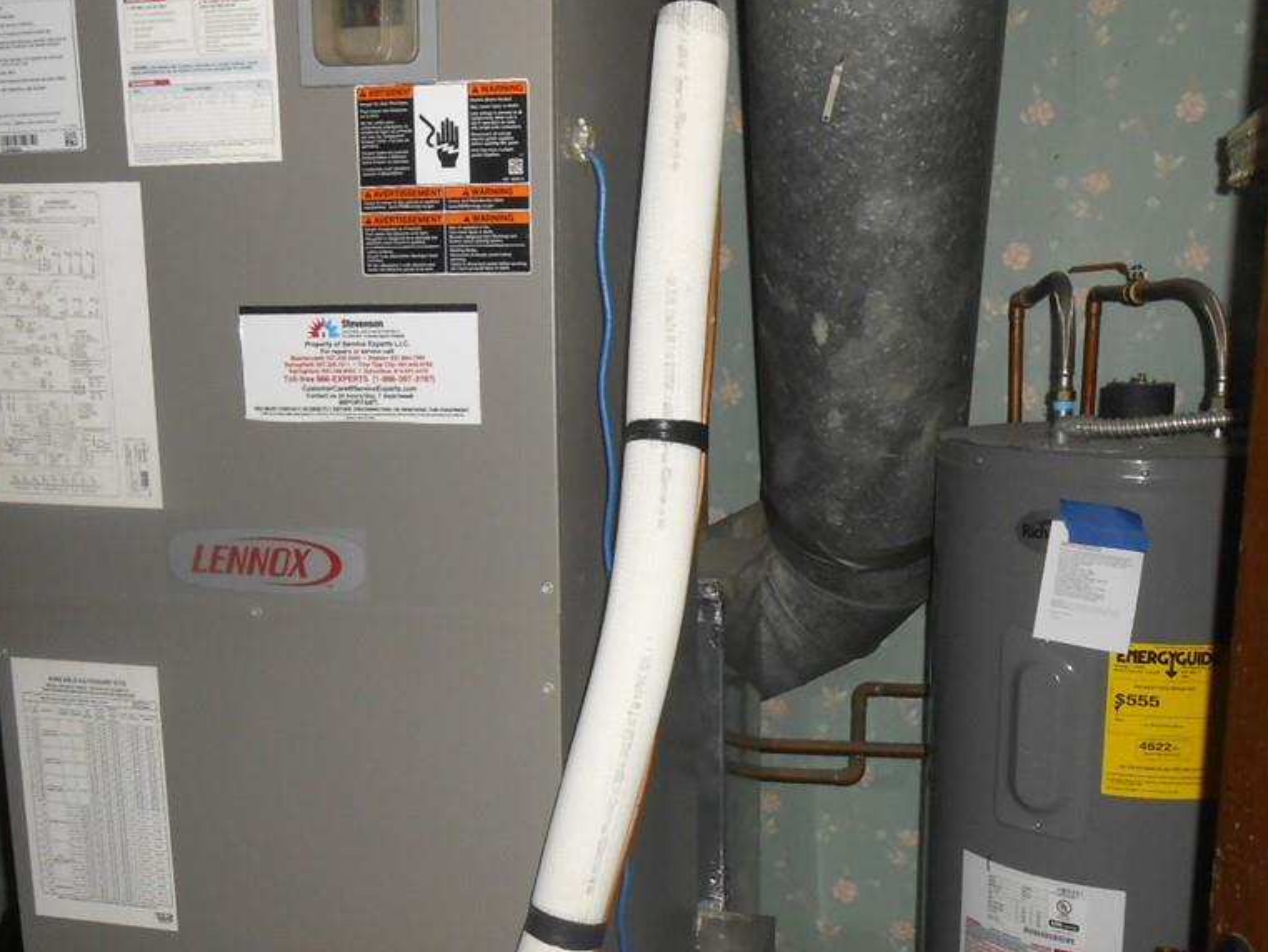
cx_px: 673
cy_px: 580
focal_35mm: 35
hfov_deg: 52.6
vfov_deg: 40.5
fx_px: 1282
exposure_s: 1/25
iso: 200
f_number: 3.5
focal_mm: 4.6
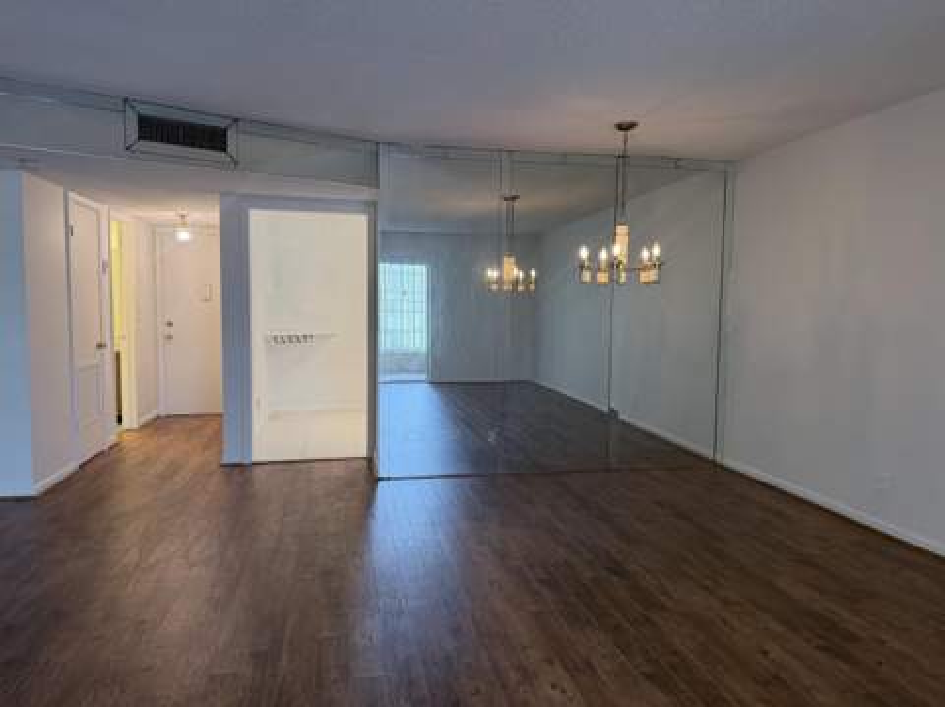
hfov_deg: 71.7
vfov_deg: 56.7
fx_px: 655
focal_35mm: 24
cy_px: 354
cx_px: 472
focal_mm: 6.76
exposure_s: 1/120
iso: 250
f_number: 1.78
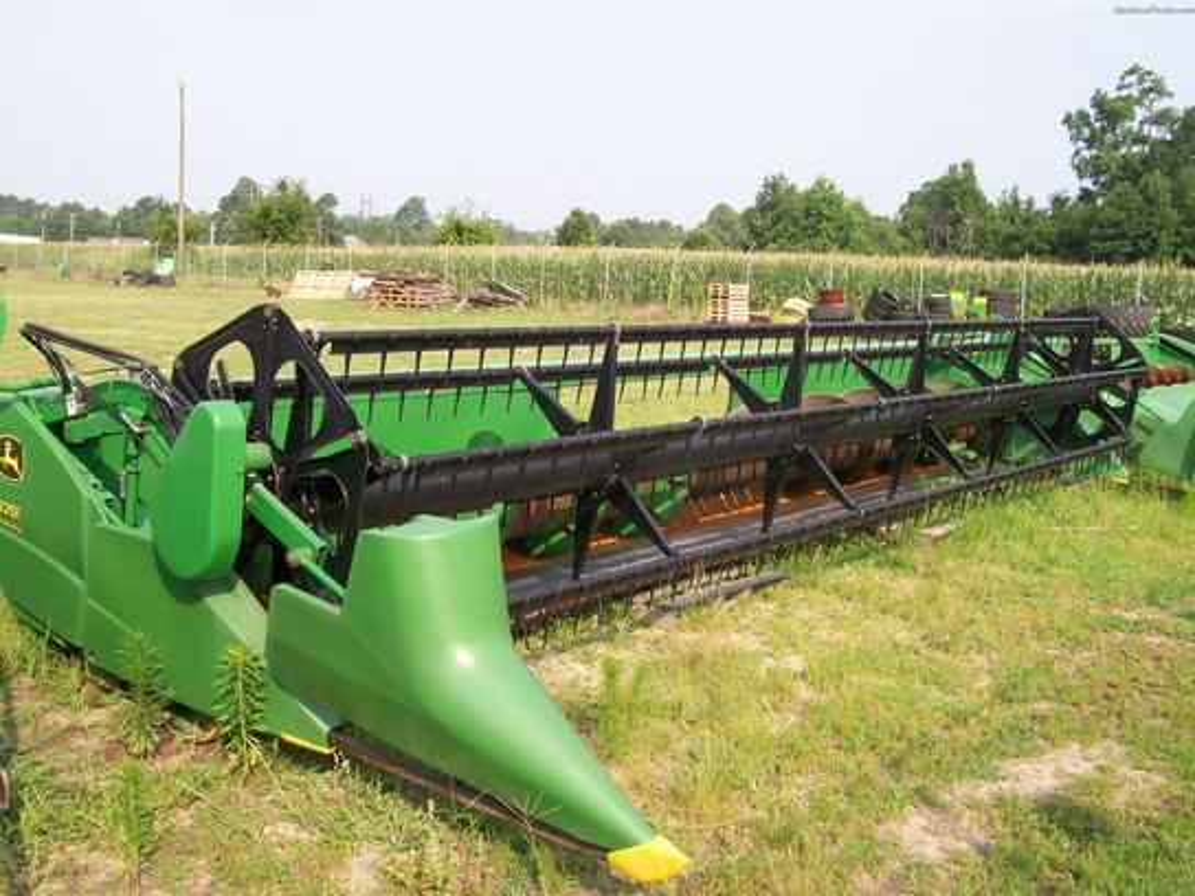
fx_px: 1243
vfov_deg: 39.7
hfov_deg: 51.4
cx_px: 598
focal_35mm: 36
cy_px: 448
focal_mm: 6
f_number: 4.8
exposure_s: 1/274
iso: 80
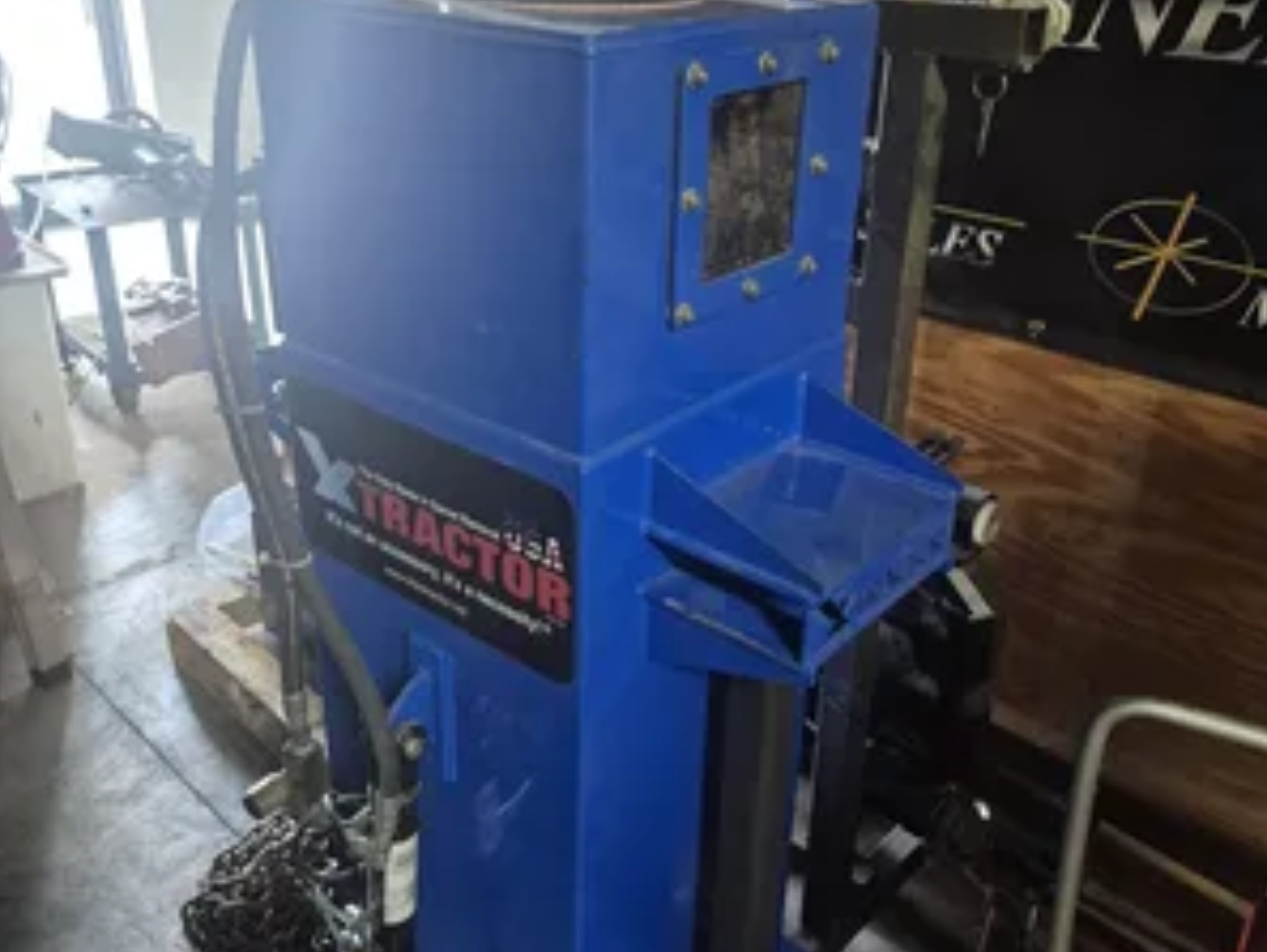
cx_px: 631
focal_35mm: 31
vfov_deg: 45.4
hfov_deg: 58.3
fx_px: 1135
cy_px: 423
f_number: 1.8
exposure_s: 1/40
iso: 1600
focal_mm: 5.4
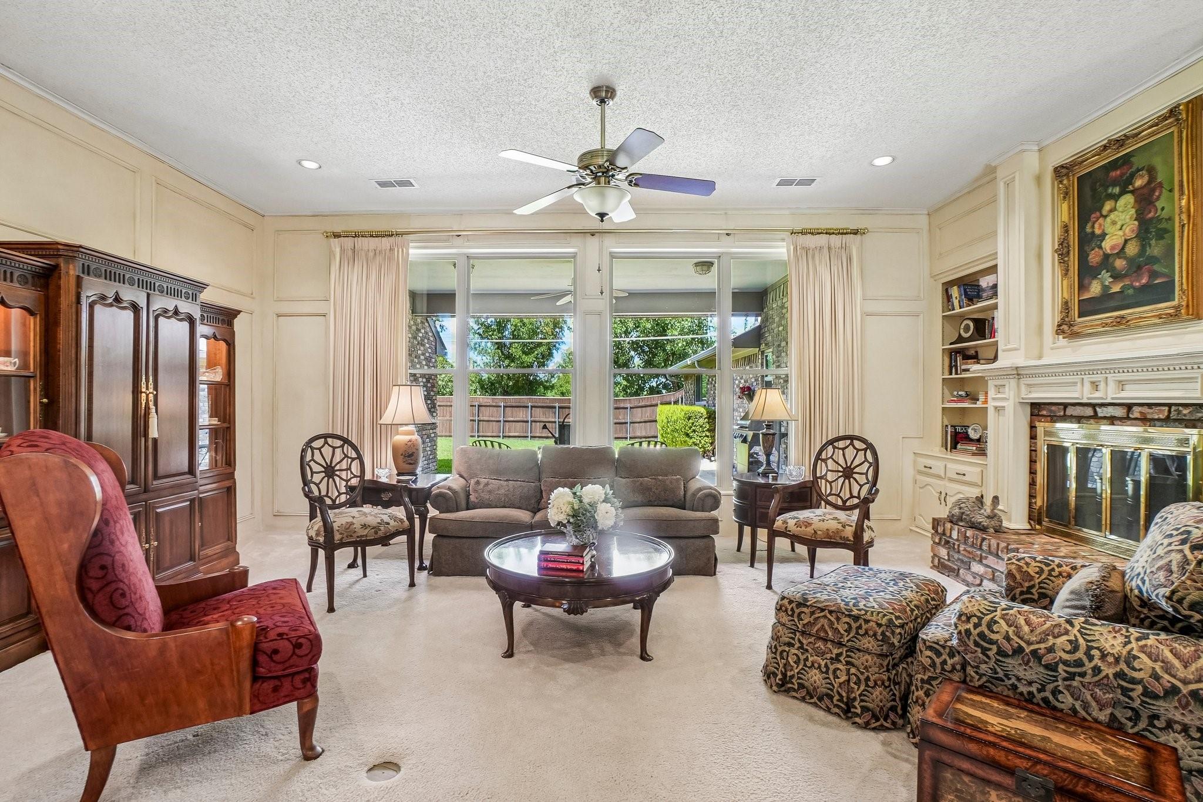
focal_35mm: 15
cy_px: 401
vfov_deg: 77.3
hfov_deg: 100.4
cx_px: 602
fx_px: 501
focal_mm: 10
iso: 400
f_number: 9
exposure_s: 1/15
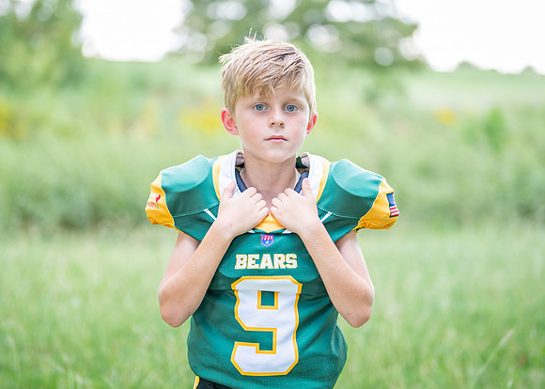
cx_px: 273
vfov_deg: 21.4
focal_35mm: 66
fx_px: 1028
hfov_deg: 29.7
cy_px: 179
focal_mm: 50
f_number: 1.2
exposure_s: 1/1250
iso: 320
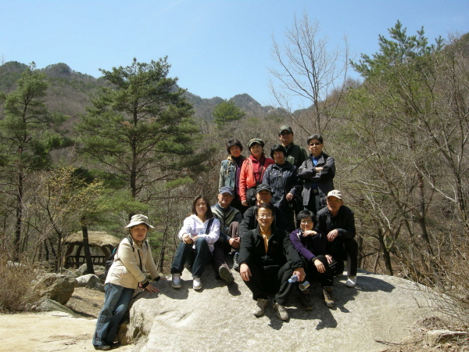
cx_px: 234
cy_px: 176
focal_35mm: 36
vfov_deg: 39.7
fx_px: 488
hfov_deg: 51.4
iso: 64
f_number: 4.8
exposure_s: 1/221
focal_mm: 7.5
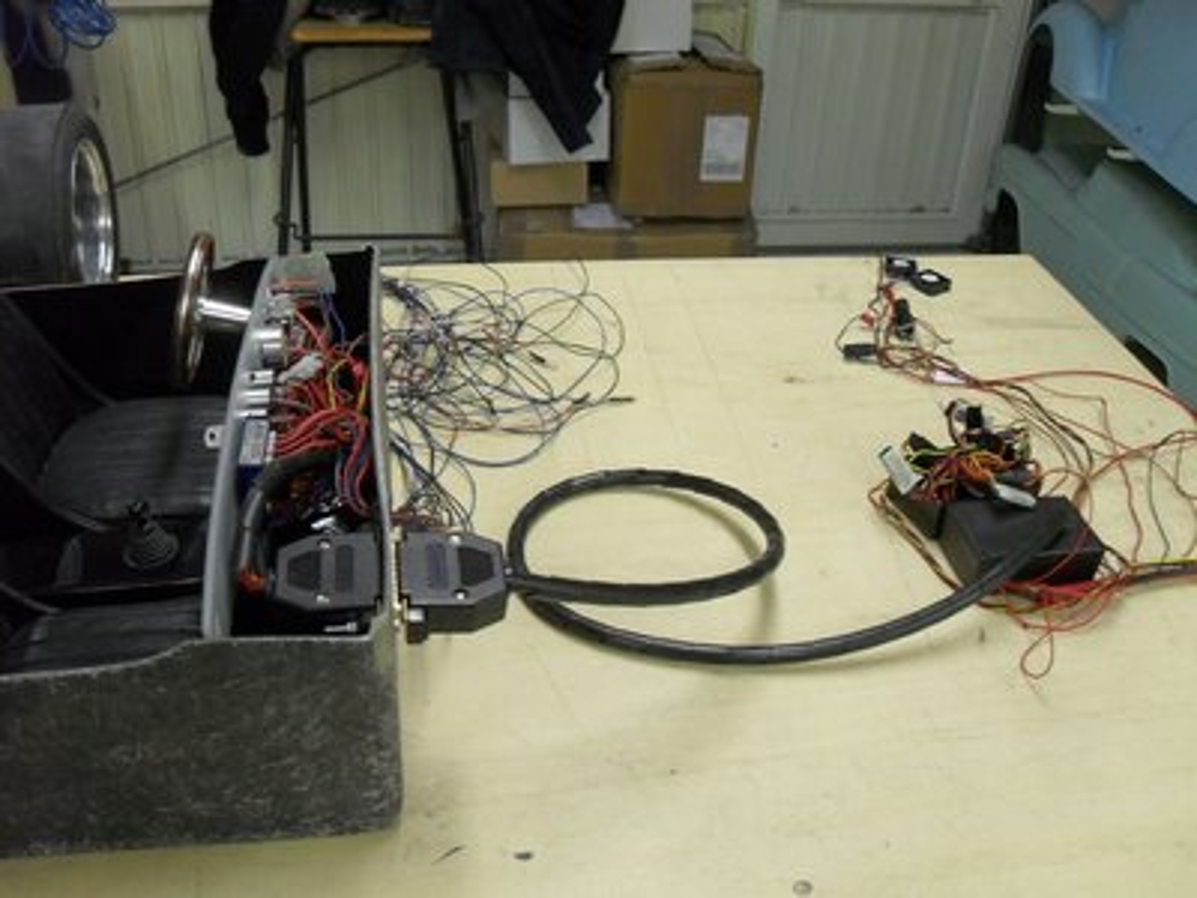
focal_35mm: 35
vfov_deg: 40.7
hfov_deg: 52.6
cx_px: 598
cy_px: 449
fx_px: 1210
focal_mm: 6.2
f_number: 2.8
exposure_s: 1/30
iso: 200
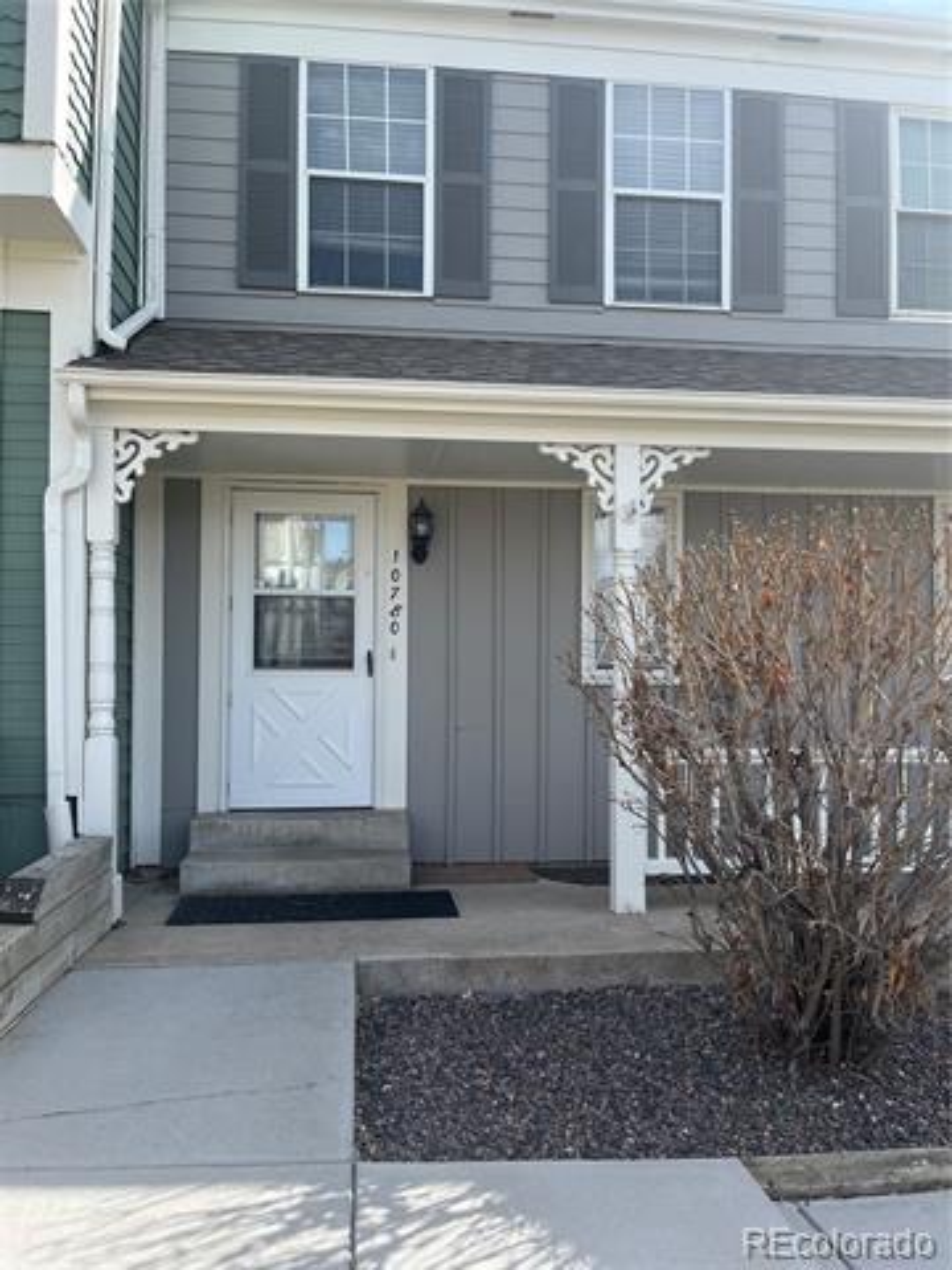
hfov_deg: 53.1
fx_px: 953
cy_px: 635
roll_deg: -1.2
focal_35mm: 26
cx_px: 476
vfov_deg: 67.3
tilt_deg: +0.7
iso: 50
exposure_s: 1/1536
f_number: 1.6
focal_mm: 5.1
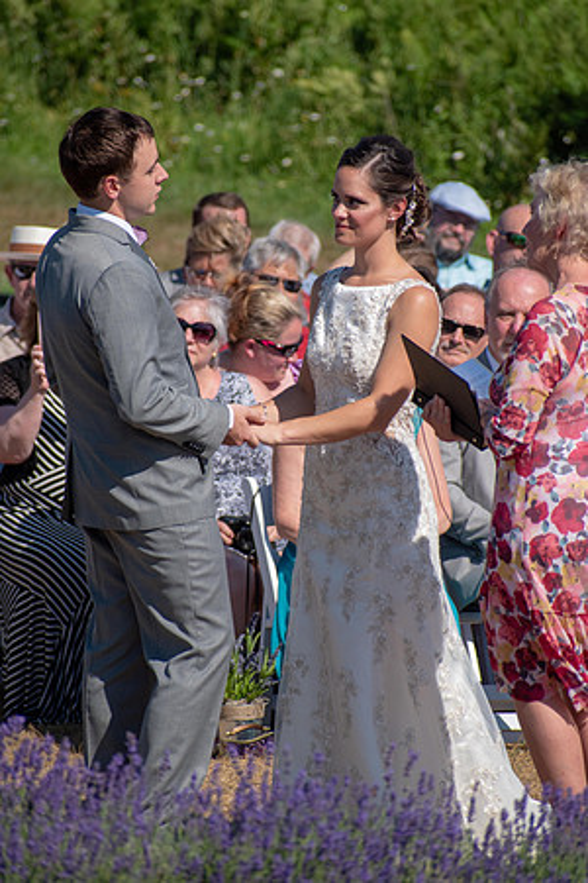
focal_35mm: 405
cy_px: 442
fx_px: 9922
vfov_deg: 5.1
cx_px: 294
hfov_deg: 3.4
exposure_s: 1/2000
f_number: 6
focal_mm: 270
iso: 320
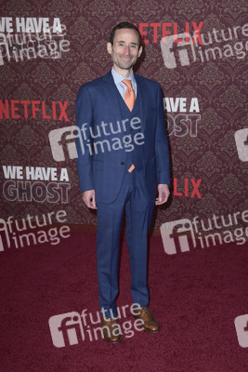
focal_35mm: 58
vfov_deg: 34.5
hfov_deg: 23.4
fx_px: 599
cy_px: 186
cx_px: 124
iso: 400
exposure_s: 1/250
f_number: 6.3
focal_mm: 58
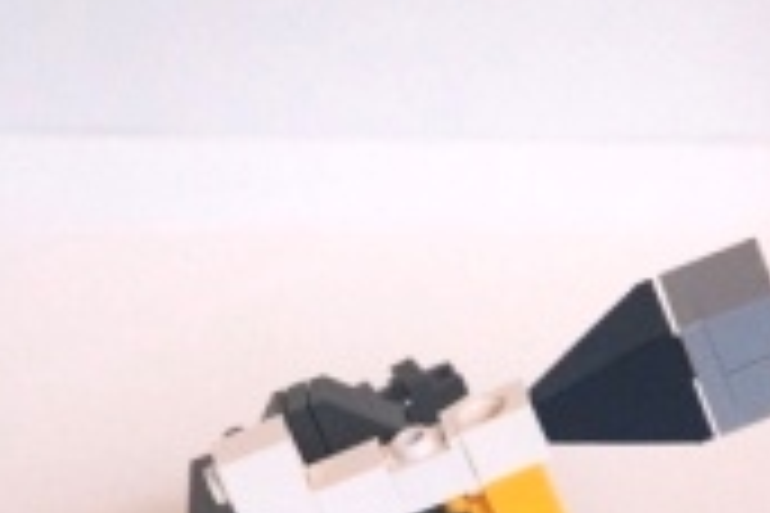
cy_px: 518
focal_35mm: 439
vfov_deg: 3.1
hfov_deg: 4.7
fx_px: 9389
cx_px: 392
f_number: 5.6
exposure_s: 1/125
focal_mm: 112
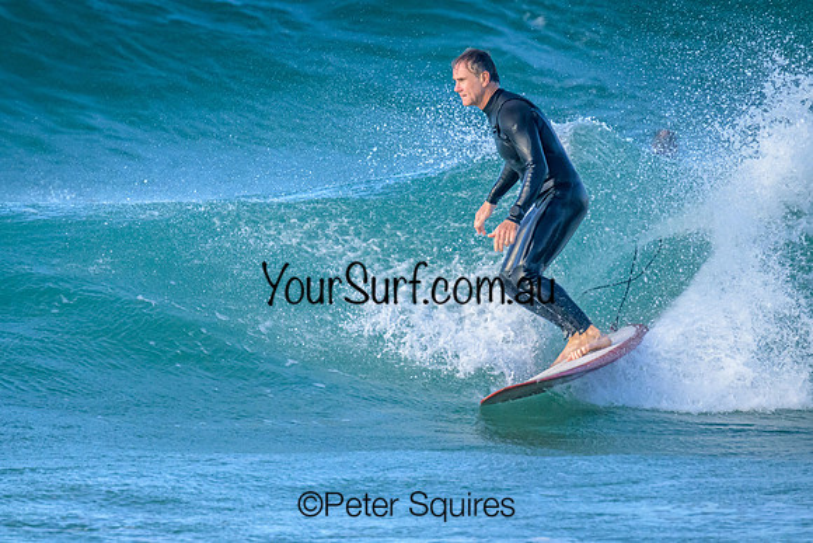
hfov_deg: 2.1
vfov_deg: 1.4
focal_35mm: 969
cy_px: 250
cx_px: 328
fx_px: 21894
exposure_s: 1/2000
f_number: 11
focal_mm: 800
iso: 4000
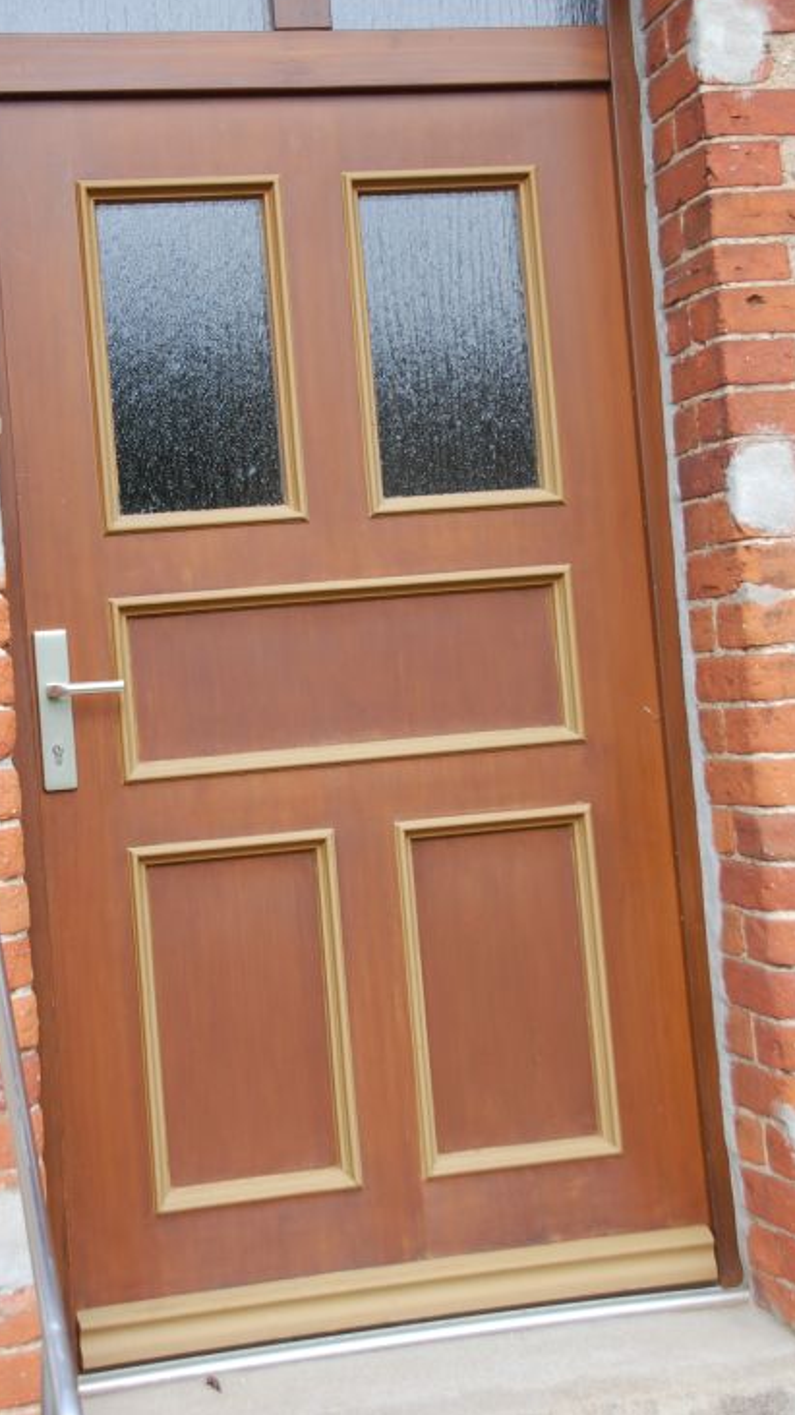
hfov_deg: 19.4
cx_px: 302
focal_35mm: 62
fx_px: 2324
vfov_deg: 33.7
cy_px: 563
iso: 200
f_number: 6.3
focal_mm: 32
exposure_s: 1/160
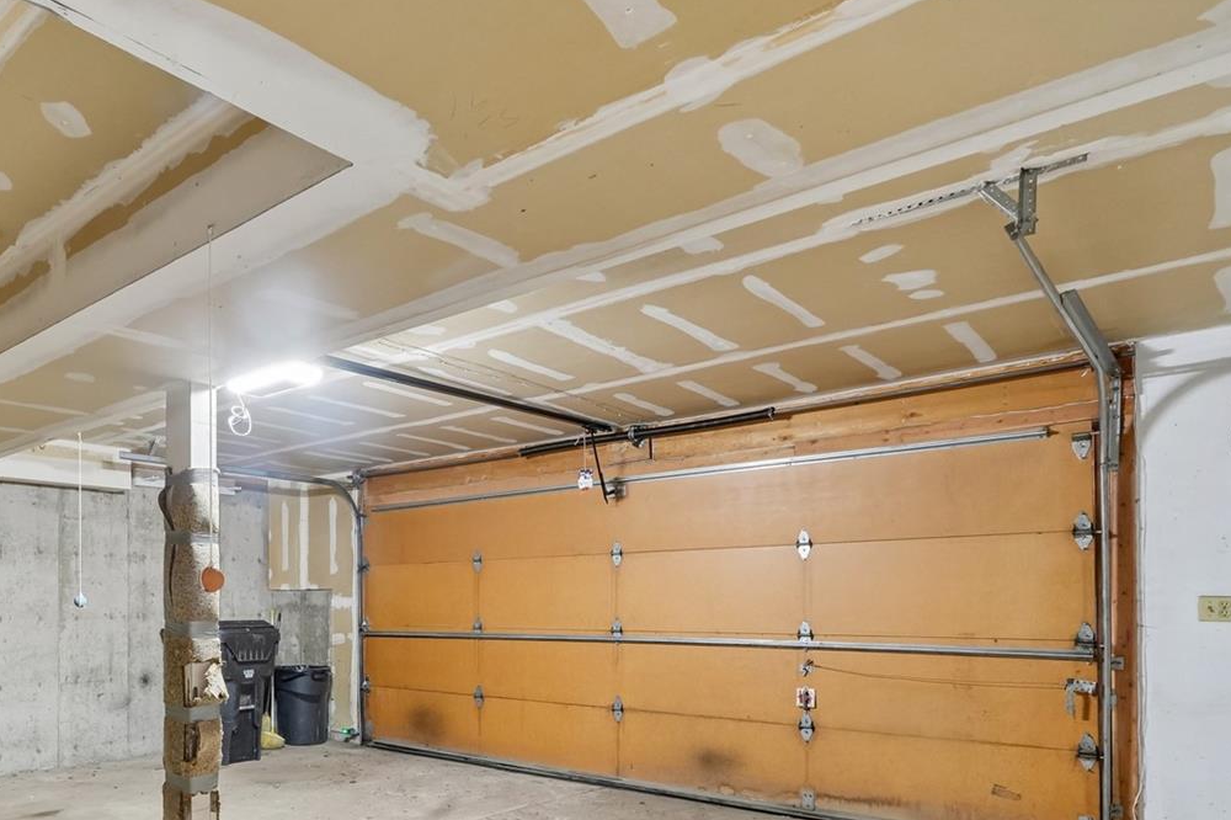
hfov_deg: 69.0
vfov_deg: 51.0
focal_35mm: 24
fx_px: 820
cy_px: 609
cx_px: 310
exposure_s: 1/4
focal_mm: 10
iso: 800
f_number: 8
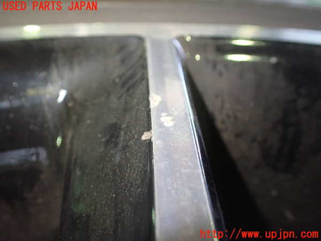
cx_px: 160
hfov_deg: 60.0
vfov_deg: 46.8
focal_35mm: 30
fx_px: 278
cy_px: 120
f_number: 2.3
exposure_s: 1/60
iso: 800
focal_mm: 5.4
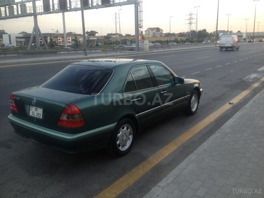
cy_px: 99
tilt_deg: -12.8
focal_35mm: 35
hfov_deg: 52.6
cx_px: 132
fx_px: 267
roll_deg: +1.3
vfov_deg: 40.7
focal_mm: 4.28
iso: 50
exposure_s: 1/20
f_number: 2.4
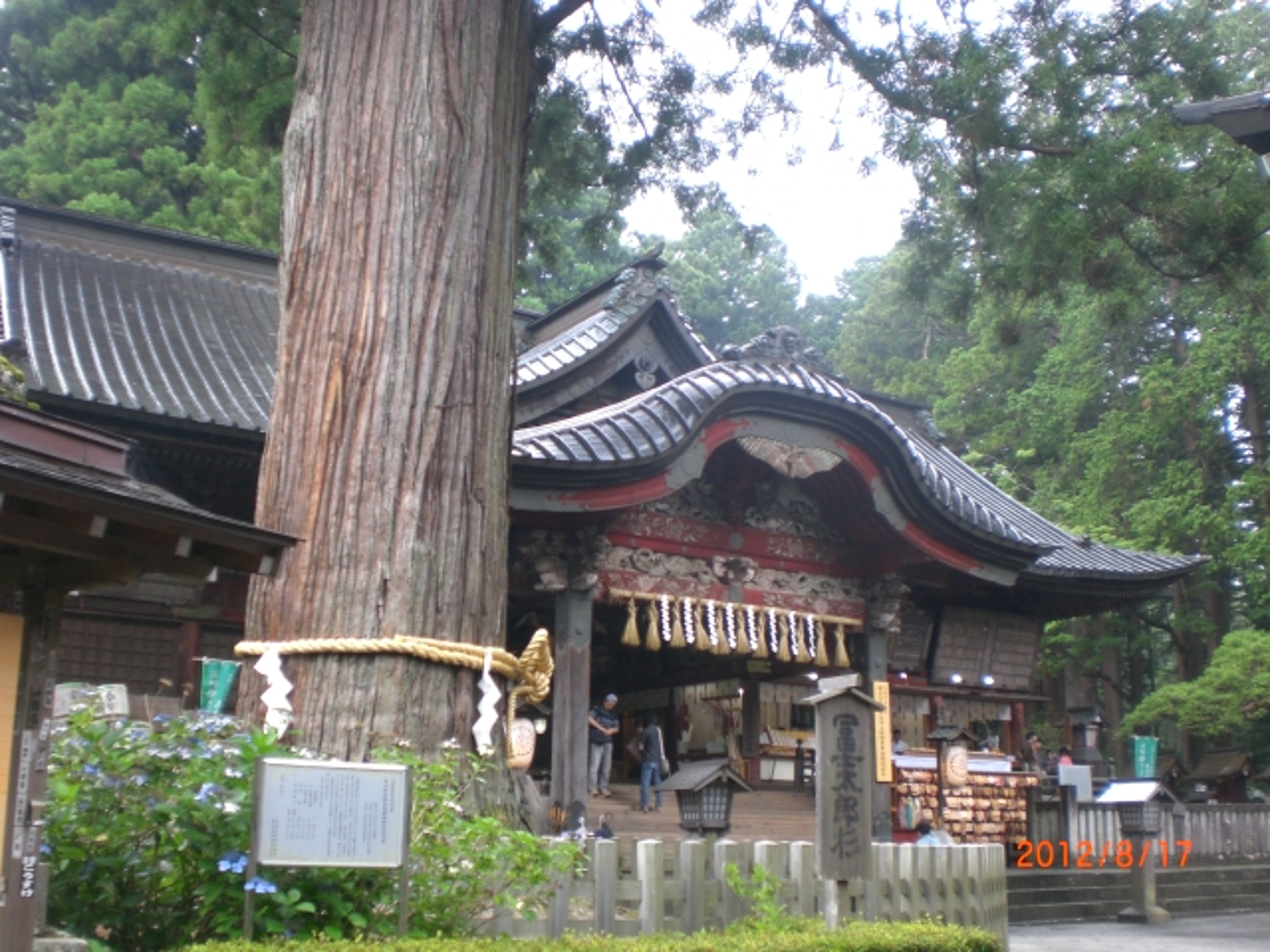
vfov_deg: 37.7
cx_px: 635
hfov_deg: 49.0
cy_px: 476
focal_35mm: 38
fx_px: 1394
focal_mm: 6.3
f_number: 3.1
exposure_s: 1/80
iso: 100
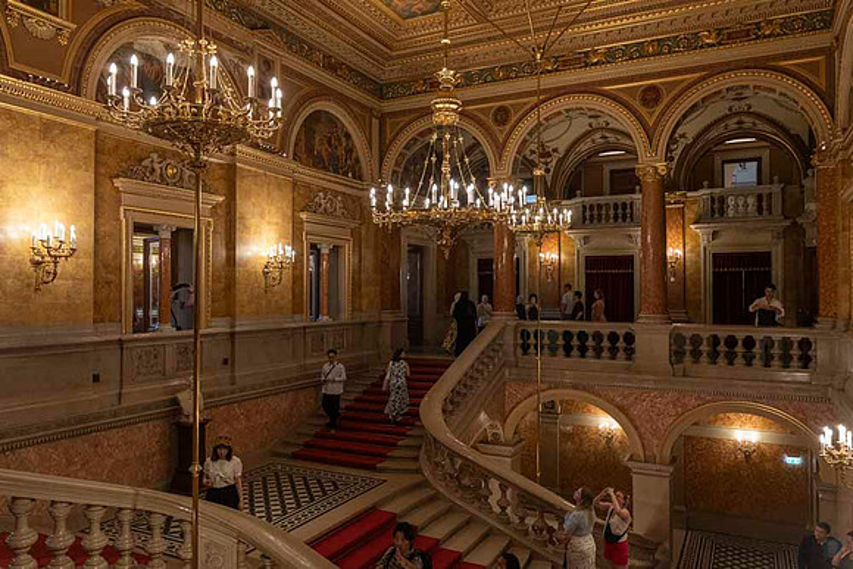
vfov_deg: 48.0
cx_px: 418
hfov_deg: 67.5
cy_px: 285
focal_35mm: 27
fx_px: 639
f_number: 4
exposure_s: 1/60
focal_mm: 26
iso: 1100
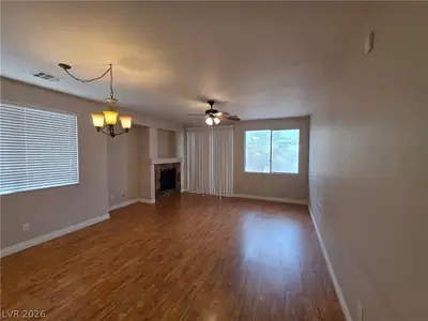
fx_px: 161
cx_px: 214
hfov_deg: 106.2
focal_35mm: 13
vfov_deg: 89.9
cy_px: 160
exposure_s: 1/120
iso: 160
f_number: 1.9
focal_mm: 2.2
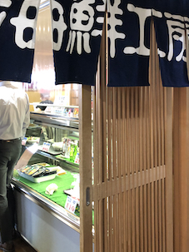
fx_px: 270
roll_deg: +1.2
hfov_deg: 38.6
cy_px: 95
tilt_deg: -2.8
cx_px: 84
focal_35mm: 37
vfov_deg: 49.7
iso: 100
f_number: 1.8
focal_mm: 4
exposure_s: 1/13
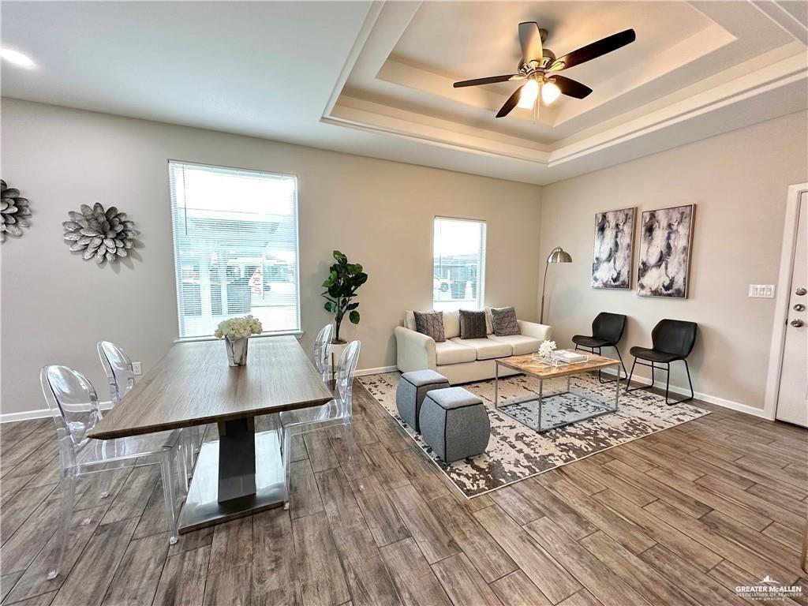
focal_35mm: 14
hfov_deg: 102.1
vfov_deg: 85.7
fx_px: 327
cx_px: 404
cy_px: 303
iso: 200
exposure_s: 1/60
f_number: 2.2
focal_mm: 2.22
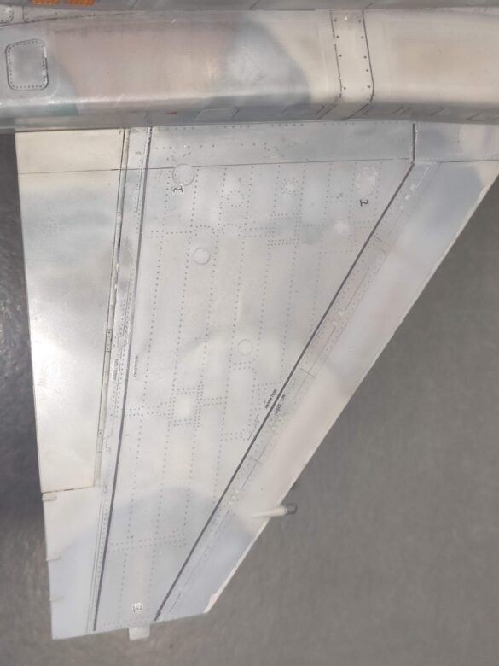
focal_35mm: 26
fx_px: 500
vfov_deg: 67.3
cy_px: 333
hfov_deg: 53.1
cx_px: 250
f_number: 1.75
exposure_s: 1/100
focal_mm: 4.77
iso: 543
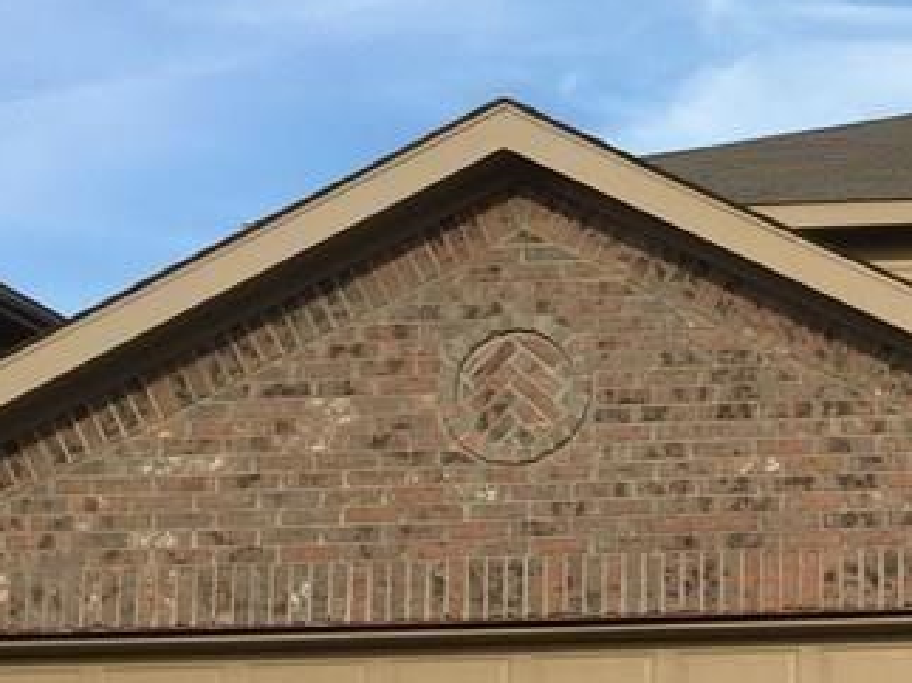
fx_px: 2423
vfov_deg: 16.0
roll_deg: +0.3
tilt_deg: +10.1
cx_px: 1073
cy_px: 485
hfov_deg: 20.1
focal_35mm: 92
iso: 32
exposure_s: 1/1522
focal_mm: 4.15
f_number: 2.2
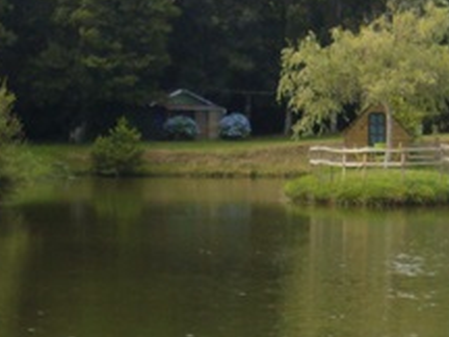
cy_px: 262
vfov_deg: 10.8
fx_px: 1777
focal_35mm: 137
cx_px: 434
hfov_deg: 14.2
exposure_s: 1/400
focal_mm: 6.2
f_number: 2.8
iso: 80
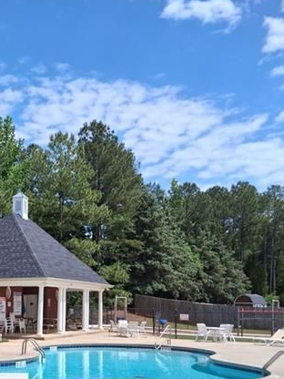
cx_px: 38
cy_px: 268
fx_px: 525
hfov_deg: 29.2
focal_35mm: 48
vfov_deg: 38.9
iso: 25
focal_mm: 3.98
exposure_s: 1/826
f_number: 1.8
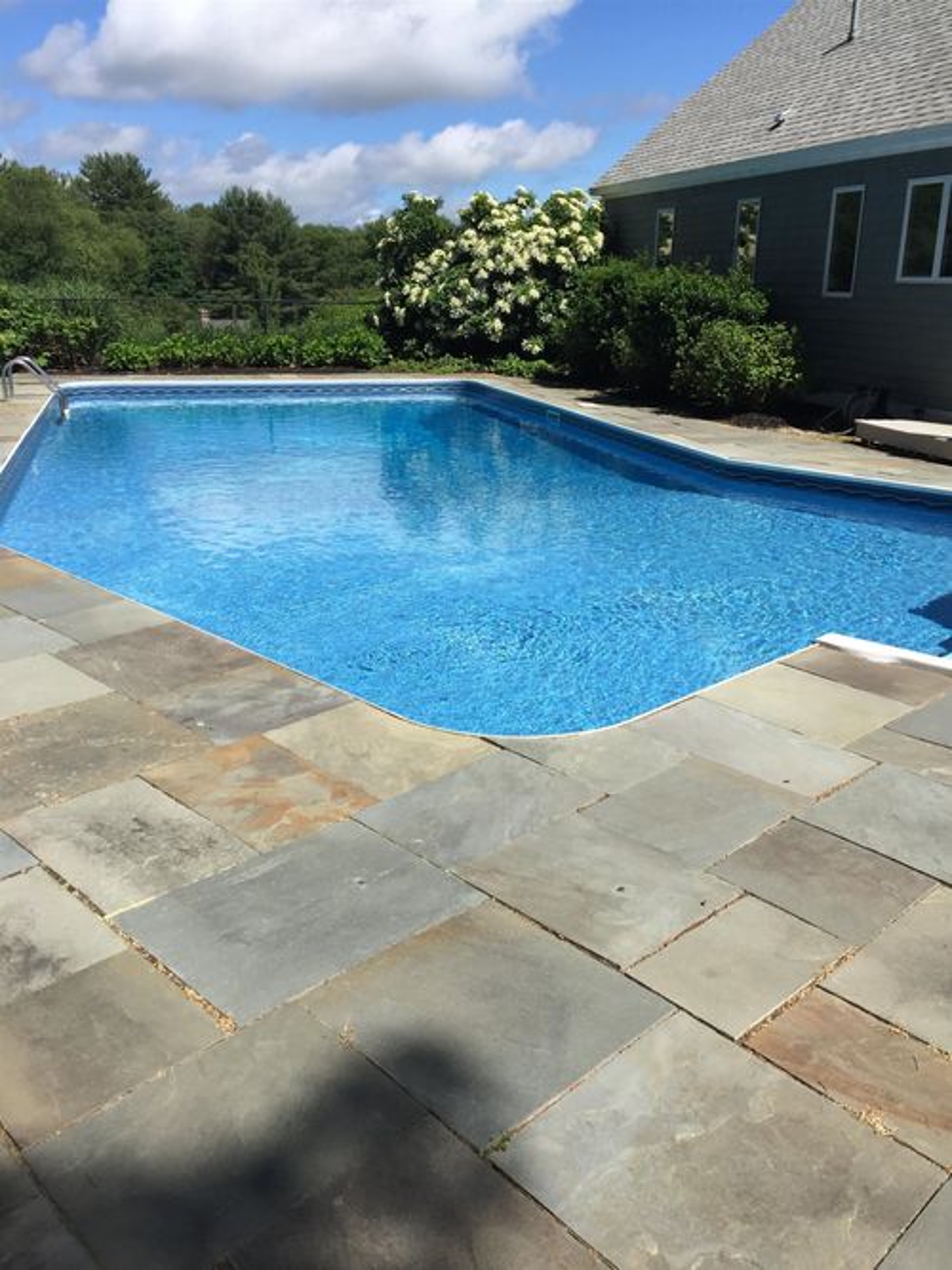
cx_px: 476
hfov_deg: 48.2
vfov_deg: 61.7
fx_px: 1064
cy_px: 635
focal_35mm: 29
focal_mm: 4.15
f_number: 2.2
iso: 32
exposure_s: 1/2326
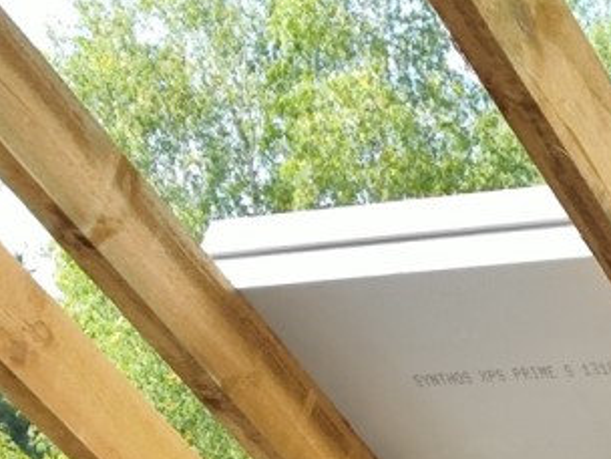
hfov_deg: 25.1
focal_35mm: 68
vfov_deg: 19.2
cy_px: 663
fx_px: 1200
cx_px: 774
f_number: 1.8
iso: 50
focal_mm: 5.4
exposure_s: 1/449
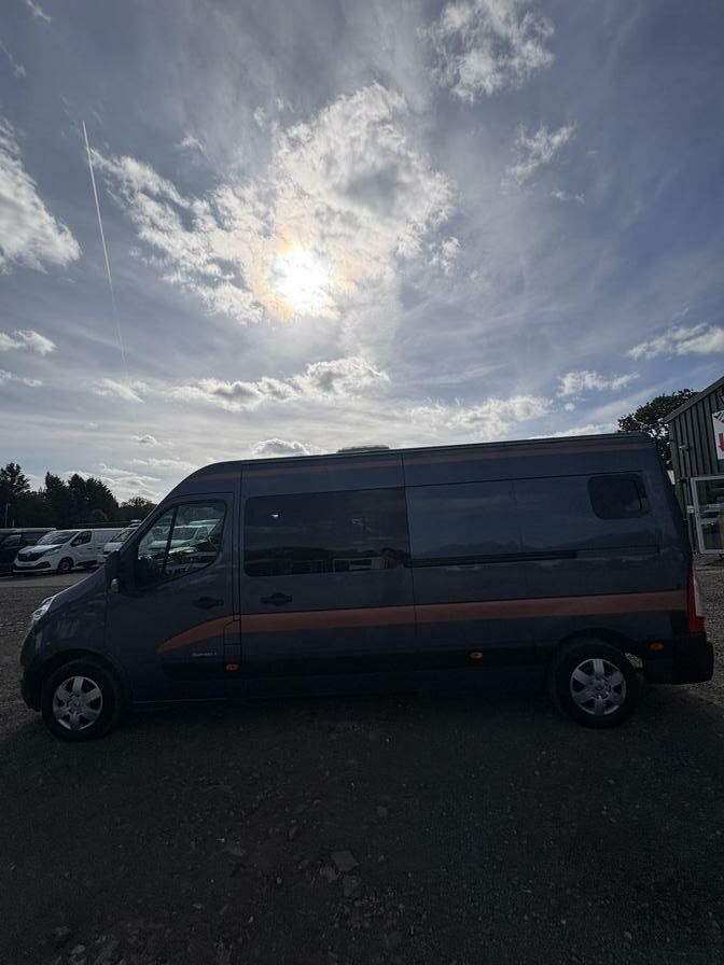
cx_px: 362
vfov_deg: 102.1
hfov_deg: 85.7
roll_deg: +3.8
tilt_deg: +16.2
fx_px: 390
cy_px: 482
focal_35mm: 14
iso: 40
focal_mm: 2.22
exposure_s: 1/7299
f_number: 2.2
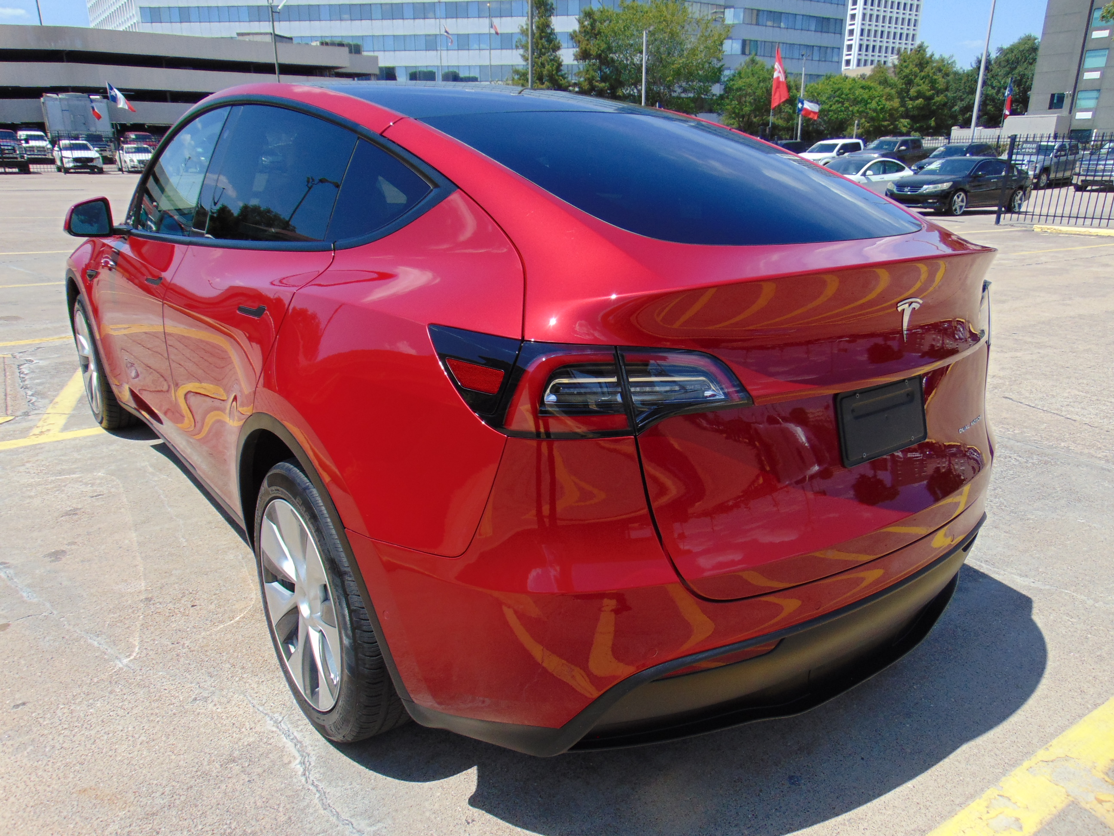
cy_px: 418
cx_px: 557
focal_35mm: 25
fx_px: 805
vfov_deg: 54.9
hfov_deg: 69.4
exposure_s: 1/1000
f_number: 3
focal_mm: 4.5
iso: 80
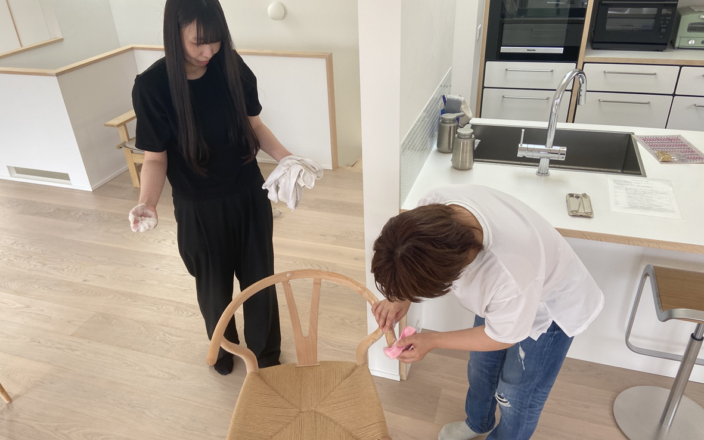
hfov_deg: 66.5
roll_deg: +3.6
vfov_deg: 44.5
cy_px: 221
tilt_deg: -29.6
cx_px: 347
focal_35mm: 28
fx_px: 537
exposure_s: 1/122
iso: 32
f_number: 1.8
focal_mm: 4.25
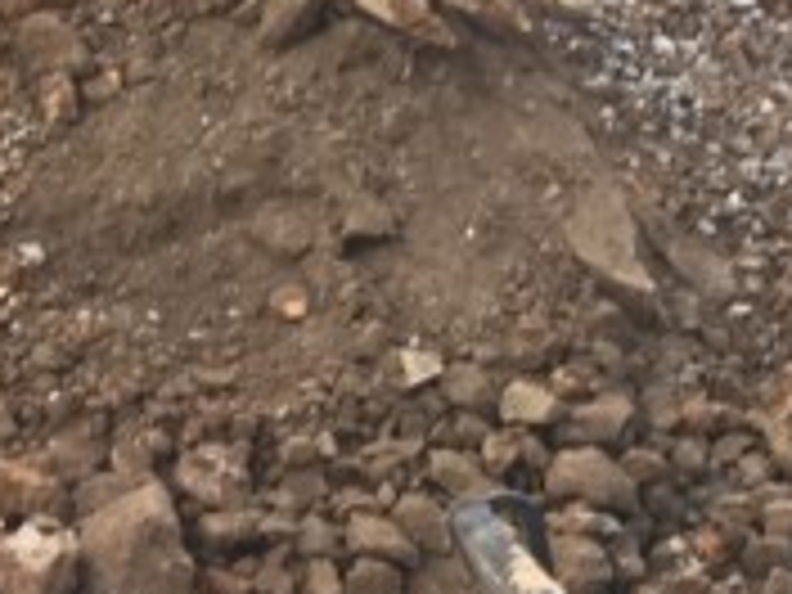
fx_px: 3867
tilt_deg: -6.6
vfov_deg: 8.6
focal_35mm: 169
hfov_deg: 10.6
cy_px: -238
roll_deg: +0.4
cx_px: -882
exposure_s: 1/60
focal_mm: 4.15
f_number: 2.2
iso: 25
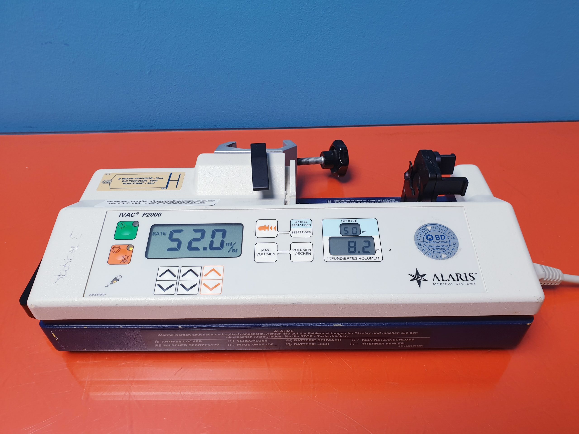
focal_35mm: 26
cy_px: 217
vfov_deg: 53.1
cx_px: 290
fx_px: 435
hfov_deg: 67.3
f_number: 2.4
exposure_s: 1/50
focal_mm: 4.3
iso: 64
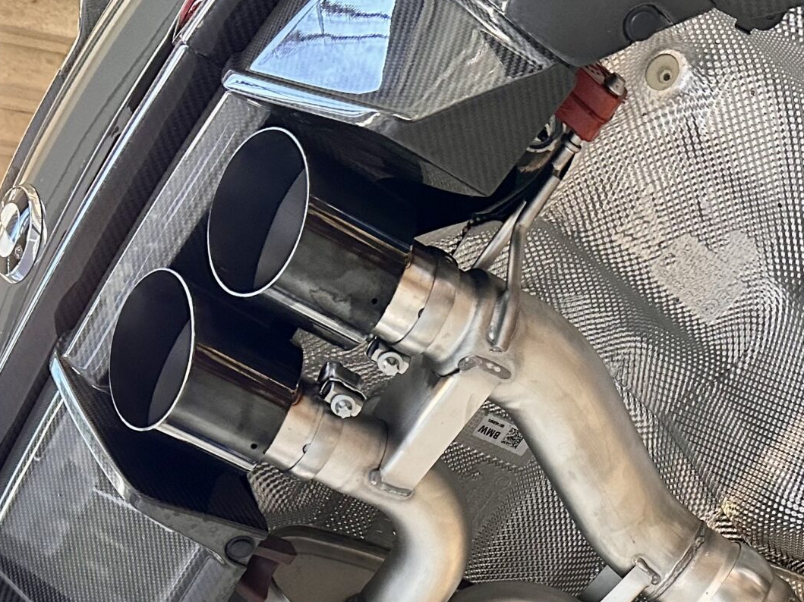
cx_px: 575
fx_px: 1347
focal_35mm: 58
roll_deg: +22.3
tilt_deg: +37.8
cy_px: 706
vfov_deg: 23.3
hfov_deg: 32.8
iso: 400
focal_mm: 6.86
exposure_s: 1/60
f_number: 1.78
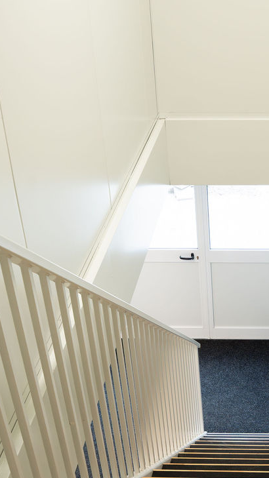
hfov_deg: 21.7
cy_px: 272
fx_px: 672
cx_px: 276
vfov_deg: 39.1
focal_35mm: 53
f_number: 8
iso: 400
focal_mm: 24
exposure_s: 1/30
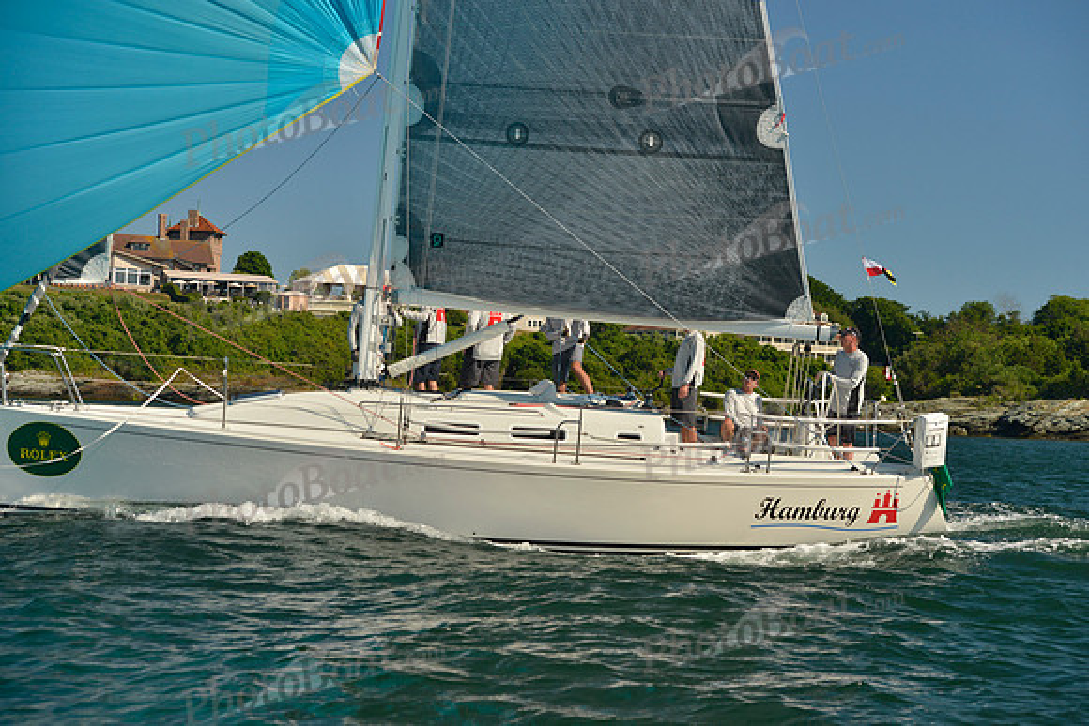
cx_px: 544
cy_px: 363
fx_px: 2118
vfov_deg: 19.5
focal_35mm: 70
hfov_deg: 28.8
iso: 400
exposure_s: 1/1250
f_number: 6.3
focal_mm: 70
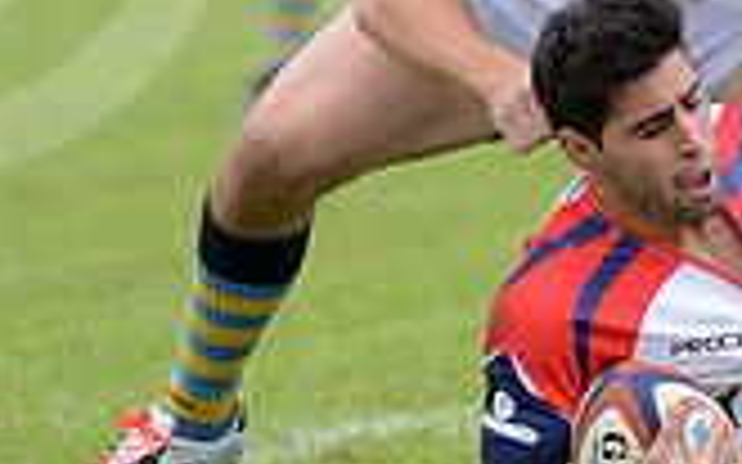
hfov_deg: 2.2
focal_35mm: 968
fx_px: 19568
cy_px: -142
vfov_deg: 1.4
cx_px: 684
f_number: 4
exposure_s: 1/640
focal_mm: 270
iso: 400
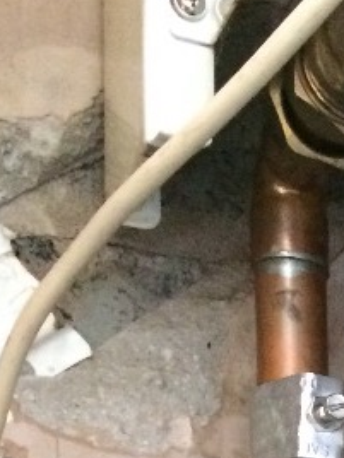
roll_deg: +0.5
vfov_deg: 12.7
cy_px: 989
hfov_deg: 10.3
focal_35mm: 130
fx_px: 1723
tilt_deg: -2.5
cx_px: 736
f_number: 2.2
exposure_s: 1/17
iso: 320
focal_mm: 4.15
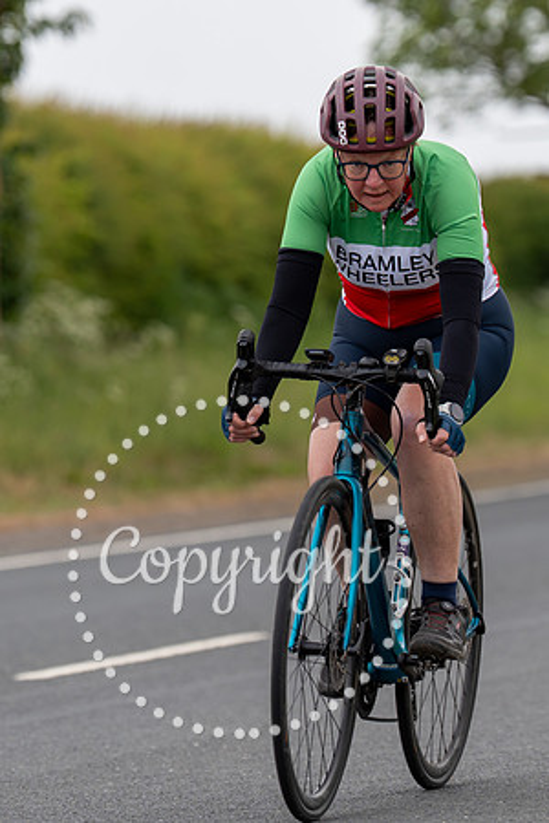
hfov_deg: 4.8
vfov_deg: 7.2
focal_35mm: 285
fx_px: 6520
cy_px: 272
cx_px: 372
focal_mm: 142
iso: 200
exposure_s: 1/1250
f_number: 3.2
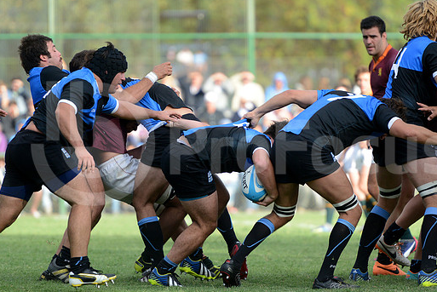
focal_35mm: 305
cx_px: 239
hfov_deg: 6.7
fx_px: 3705
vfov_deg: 4.5
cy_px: 145
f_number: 4
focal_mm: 270
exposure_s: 1/1000
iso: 800
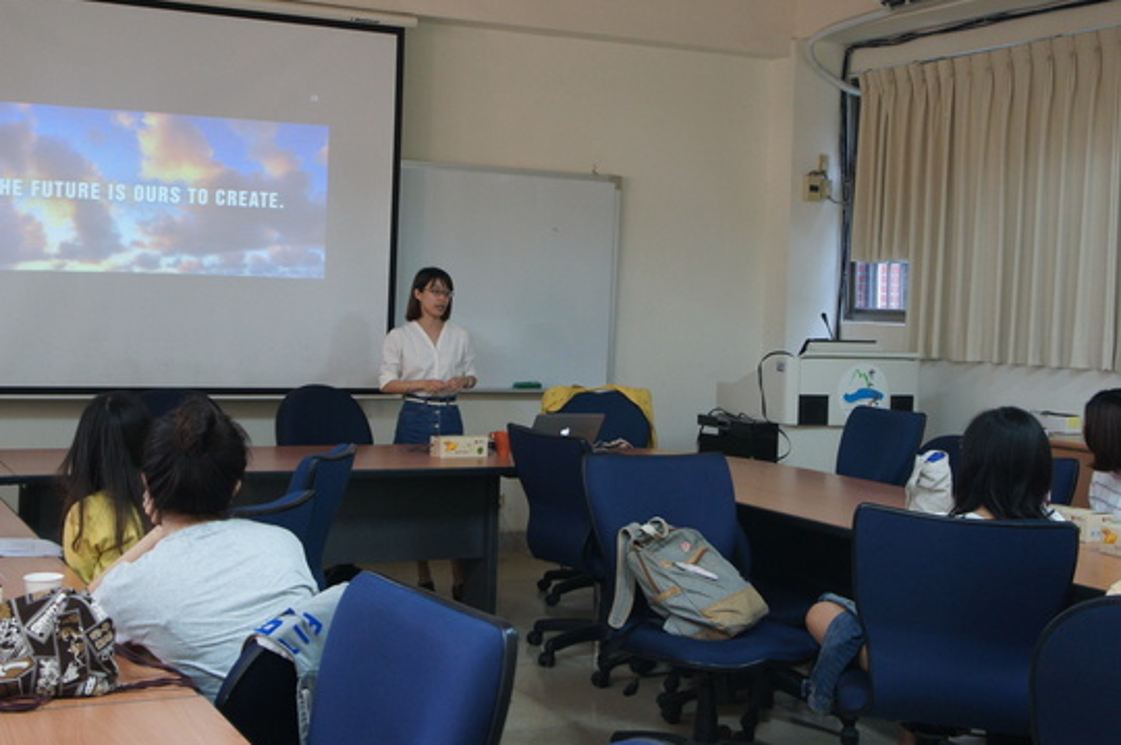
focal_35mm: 49
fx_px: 1513
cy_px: 309
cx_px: 536
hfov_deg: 40.6
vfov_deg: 27.6
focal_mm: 25
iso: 800
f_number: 4
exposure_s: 1/40
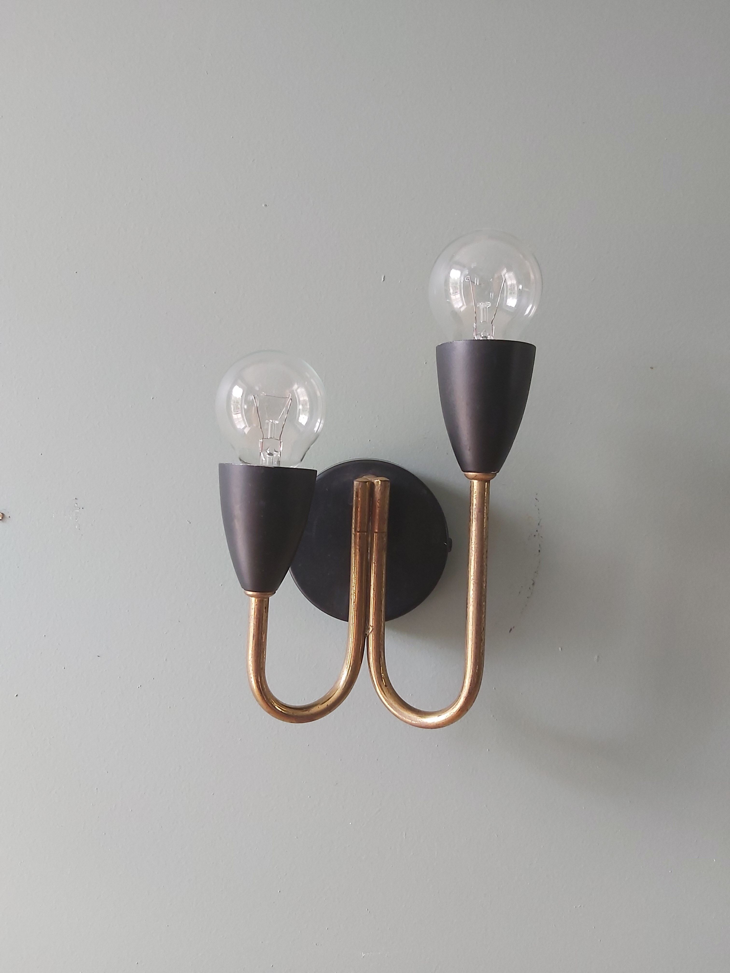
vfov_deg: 67.3
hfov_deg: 53.1
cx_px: 365
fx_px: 731
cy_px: 486
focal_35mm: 26
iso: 200
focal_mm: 3.92
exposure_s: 1/50
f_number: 1.7
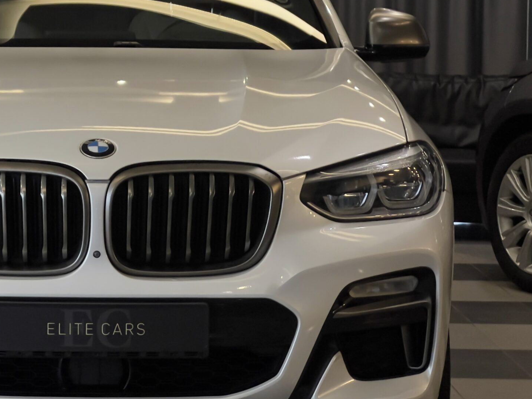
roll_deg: +0.1
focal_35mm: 137
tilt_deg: -4.2
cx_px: 101
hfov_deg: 14.3
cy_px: 131
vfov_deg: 10.8
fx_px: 2105
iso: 500
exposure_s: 1/60
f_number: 2.8
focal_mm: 9
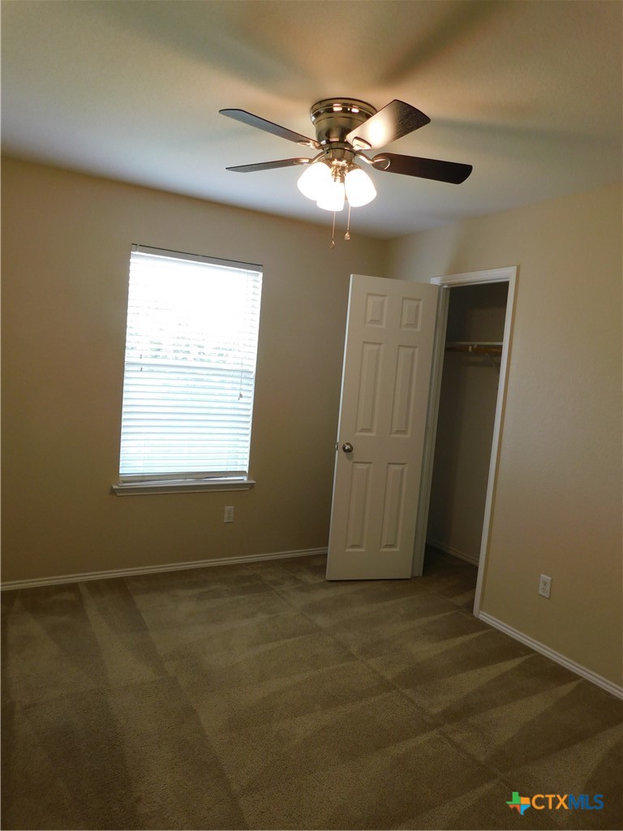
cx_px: 312
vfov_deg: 73.9
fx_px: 552
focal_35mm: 23
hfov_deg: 58.9
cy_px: 416
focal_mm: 4
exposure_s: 1/40
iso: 125
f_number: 3
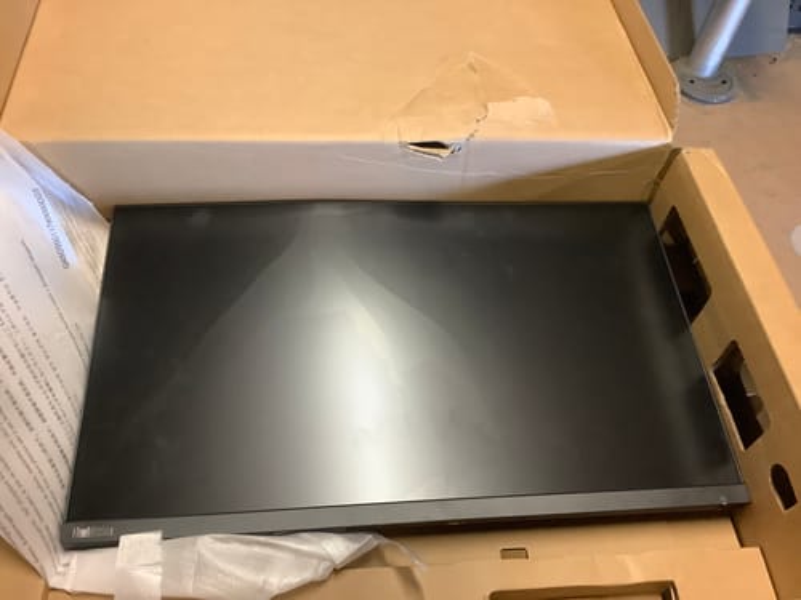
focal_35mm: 31
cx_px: 400
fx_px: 717
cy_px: 300
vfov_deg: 45.4
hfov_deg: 58.4
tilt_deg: -52.9
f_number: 2.4
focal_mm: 3.3
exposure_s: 1/33
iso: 320
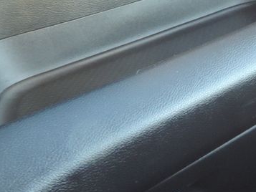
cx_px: 275
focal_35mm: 86
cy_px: 11
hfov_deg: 21.7
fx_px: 636
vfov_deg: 16.9
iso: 400
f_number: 3
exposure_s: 1/20
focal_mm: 4.3
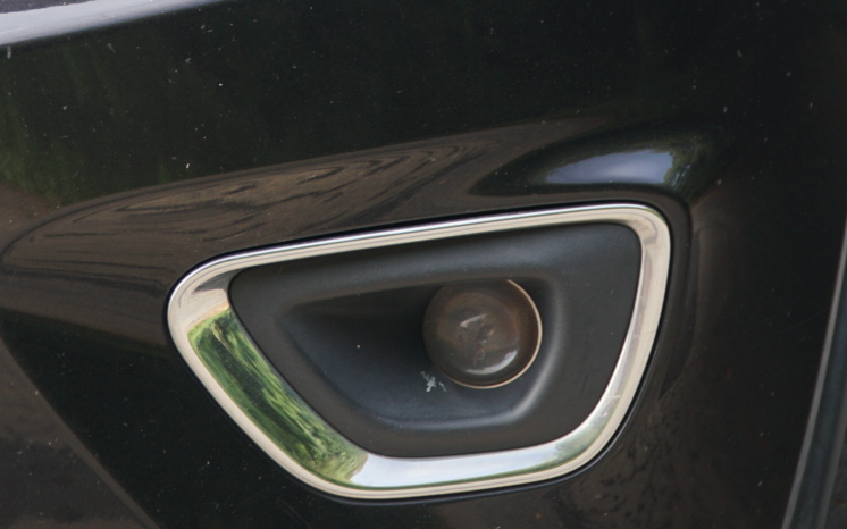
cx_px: 355
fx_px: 2446
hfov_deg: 19.6
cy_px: -65
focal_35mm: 106
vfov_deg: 12.1
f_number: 4
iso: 100
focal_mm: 32
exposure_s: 1/30
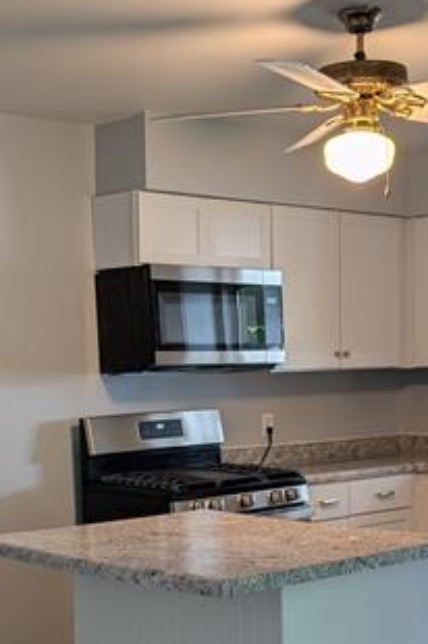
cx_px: 231
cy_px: 490
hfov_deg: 21.9
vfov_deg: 31.8
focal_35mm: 62
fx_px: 1108
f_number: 1.68
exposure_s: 1/85.2
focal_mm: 6.9
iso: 27
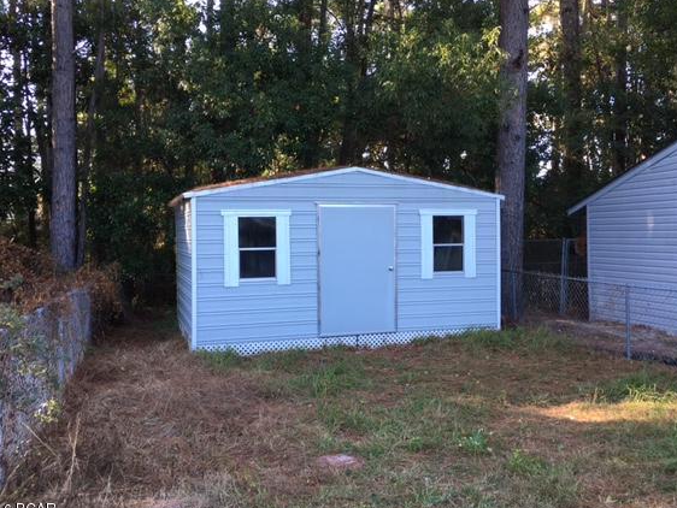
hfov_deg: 55.3
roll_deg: +1.0
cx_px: 346
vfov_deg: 43.0
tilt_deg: +0.3
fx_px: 646
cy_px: 244
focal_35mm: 33
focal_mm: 4.15
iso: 40
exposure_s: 1/120
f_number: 2.2
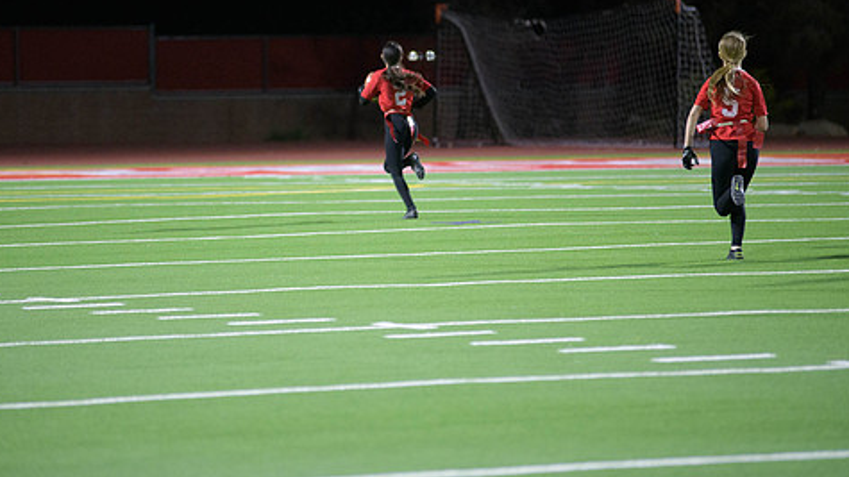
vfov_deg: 4.7
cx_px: 363
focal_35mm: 256
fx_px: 5762
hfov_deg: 8.4
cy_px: 137
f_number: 2.8
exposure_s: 1/640
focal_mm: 200
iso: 5600
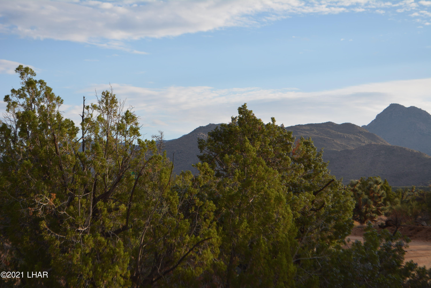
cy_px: 144
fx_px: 988
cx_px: 216
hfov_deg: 24.6
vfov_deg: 16.6
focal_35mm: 82
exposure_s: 1/200
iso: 100
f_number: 7.1
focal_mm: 55
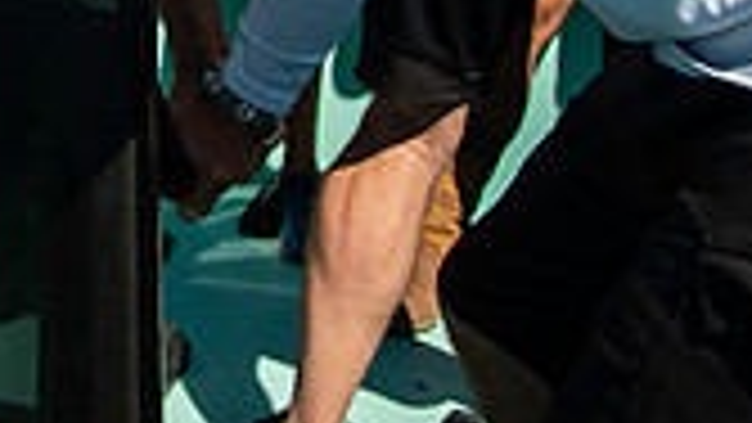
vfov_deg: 17.6
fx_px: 1117
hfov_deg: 29.2
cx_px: -252
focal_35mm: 56
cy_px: -322
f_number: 5.6
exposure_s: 1/1600
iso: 250
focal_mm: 15
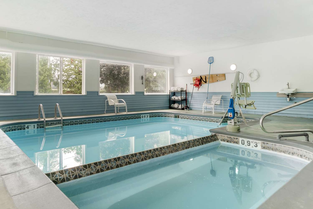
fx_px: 209
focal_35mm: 24
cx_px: 156
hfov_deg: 73.7
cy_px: 104
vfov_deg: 53.2
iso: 400
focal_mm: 24
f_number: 10
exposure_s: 1/10
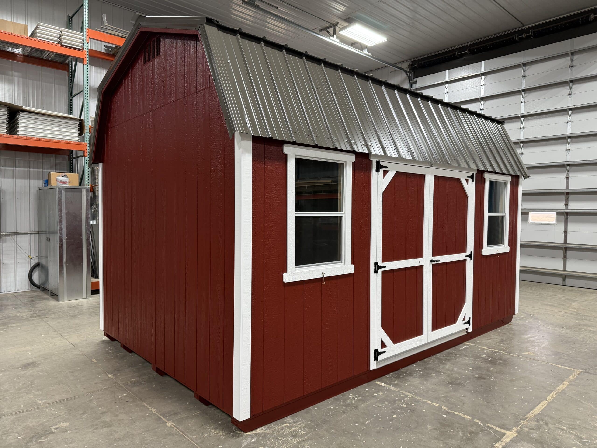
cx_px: 298
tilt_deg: -1.0
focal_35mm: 24
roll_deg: -0.4
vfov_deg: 56.8
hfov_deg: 71.6
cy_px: 224
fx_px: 414
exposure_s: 1/60
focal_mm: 6.76
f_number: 1.78
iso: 125
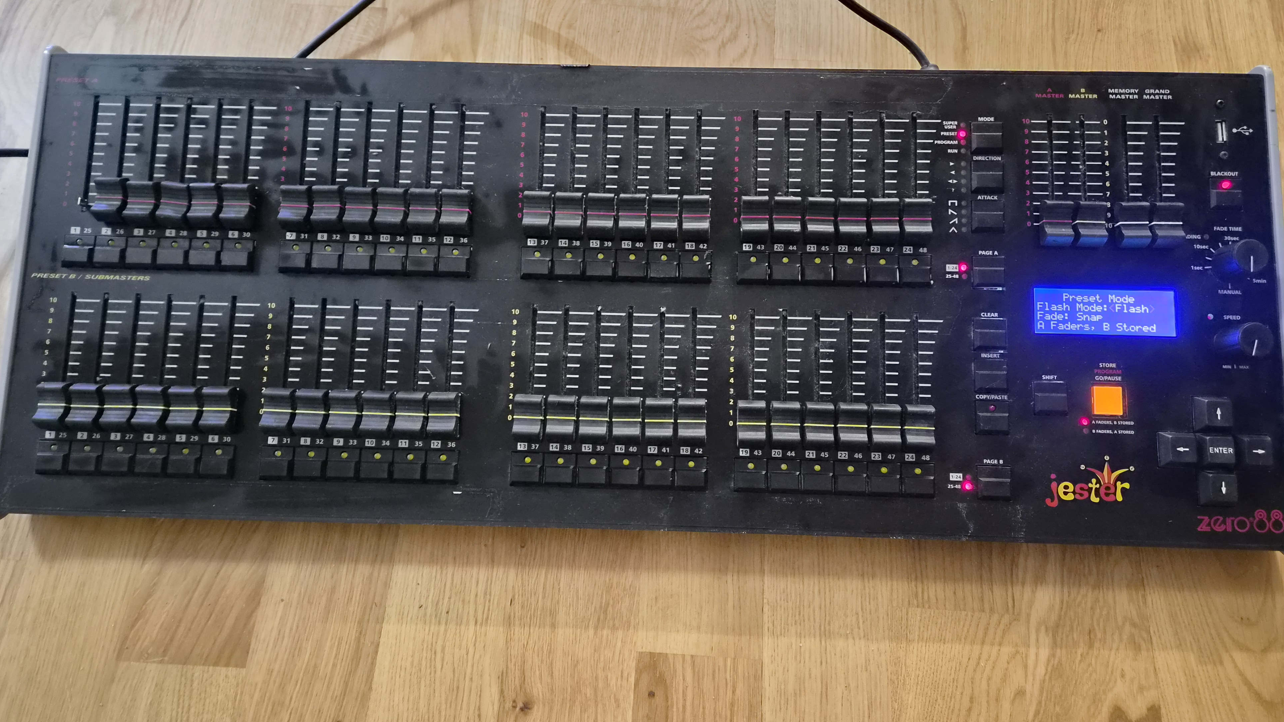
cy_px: 374
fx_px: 885
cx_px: 653
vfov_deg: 44.4
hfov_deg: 71.9
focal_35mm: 26
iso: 1600
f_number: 1.8
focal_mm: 5.4
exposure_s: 1/33
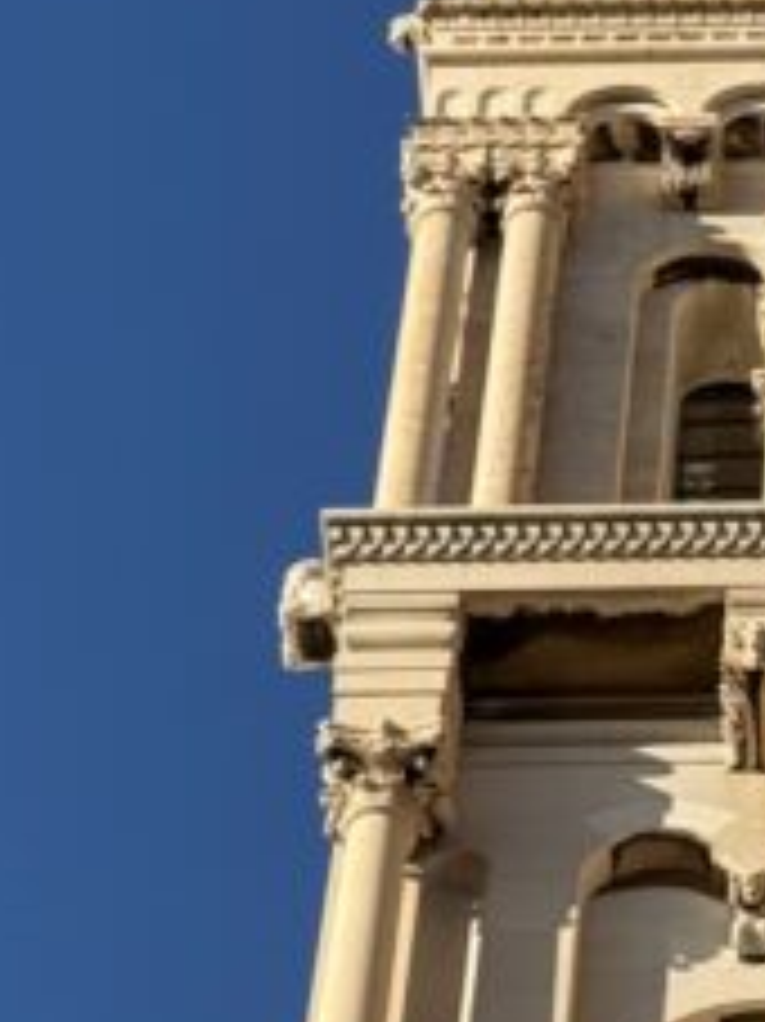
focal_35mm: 217
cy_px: 581
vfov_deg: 9.1
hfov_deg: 6.8
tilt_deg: +56.4
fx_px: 6400
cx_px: 976
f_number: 1.78
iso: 64
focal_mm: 6.76
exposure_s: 1/4587
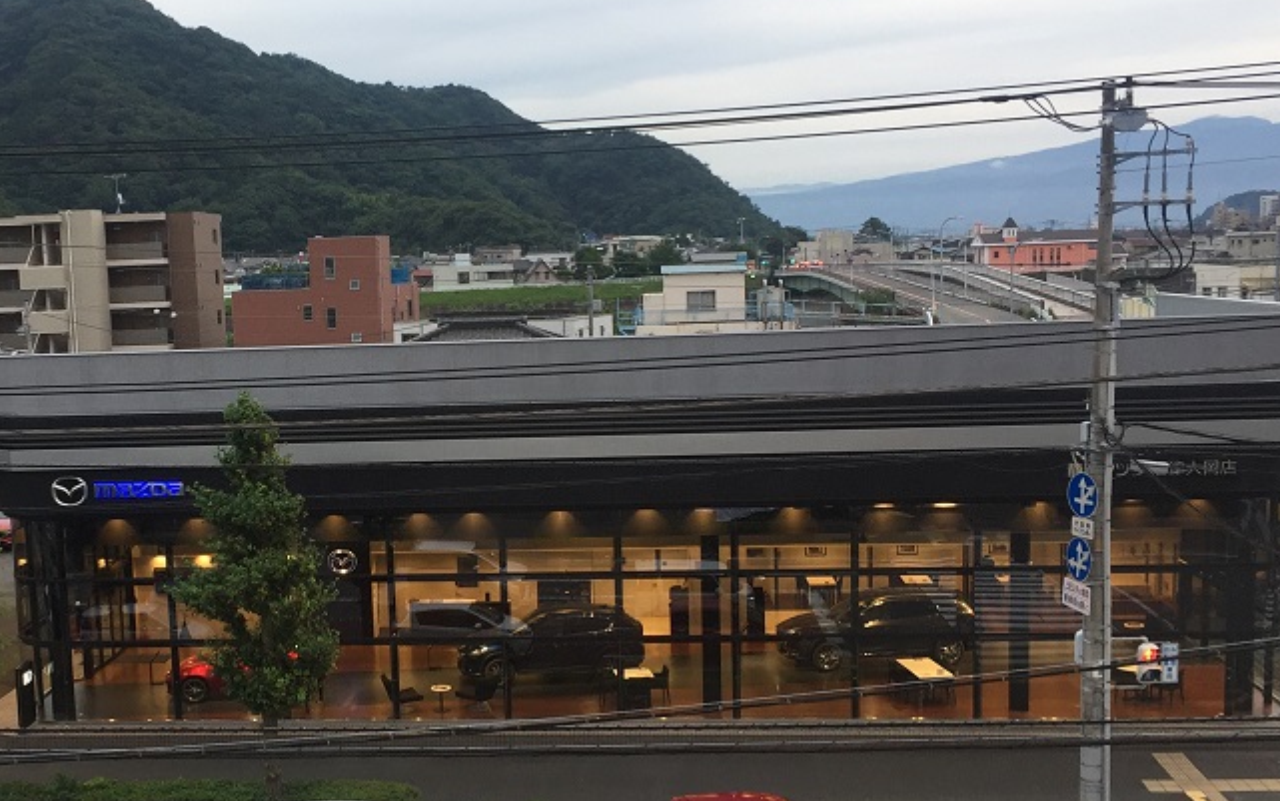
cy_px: 488
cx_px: 431
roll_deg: +0.4
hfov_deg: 42.1
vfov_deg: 27.4
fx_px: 1640
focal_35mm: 47
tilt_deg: -8.1
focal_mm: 4.15
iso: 40
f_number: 2.2
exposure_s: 1/60
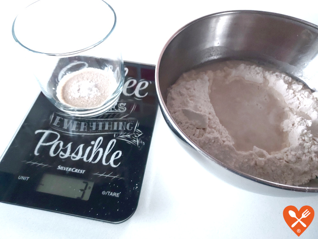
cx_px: 159
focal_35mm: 24
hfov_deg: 71.6
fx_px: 221
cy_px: 120
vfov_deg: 56.8
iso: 80
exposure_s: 1/50
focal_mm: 4.6
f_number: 1.8
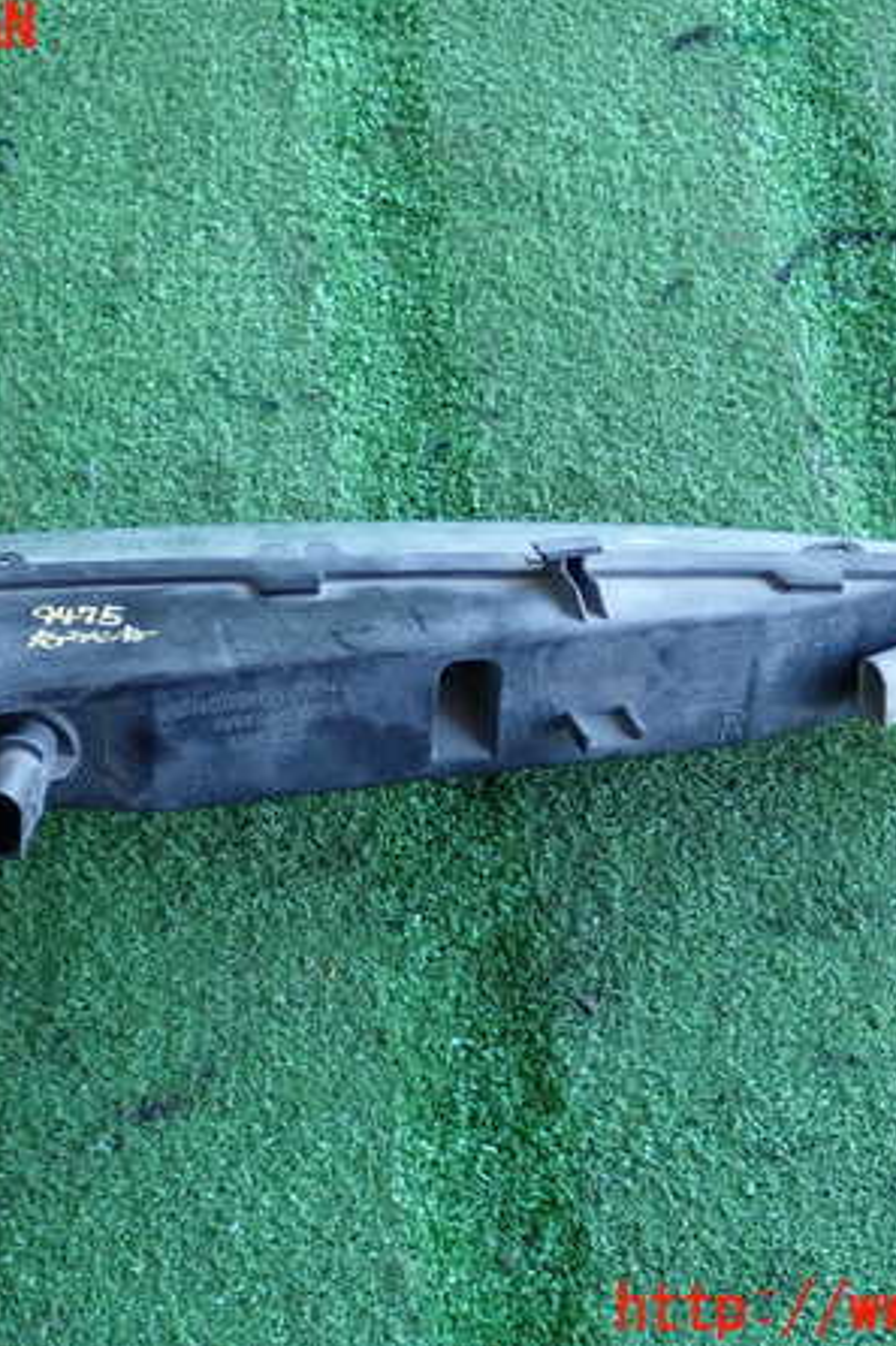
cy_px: 670
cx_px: 392
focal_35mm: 49
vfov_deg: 40.4
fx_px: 1831
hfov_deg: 27.5
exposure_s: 1/40
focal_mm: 6.42
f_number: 2.6
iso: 200
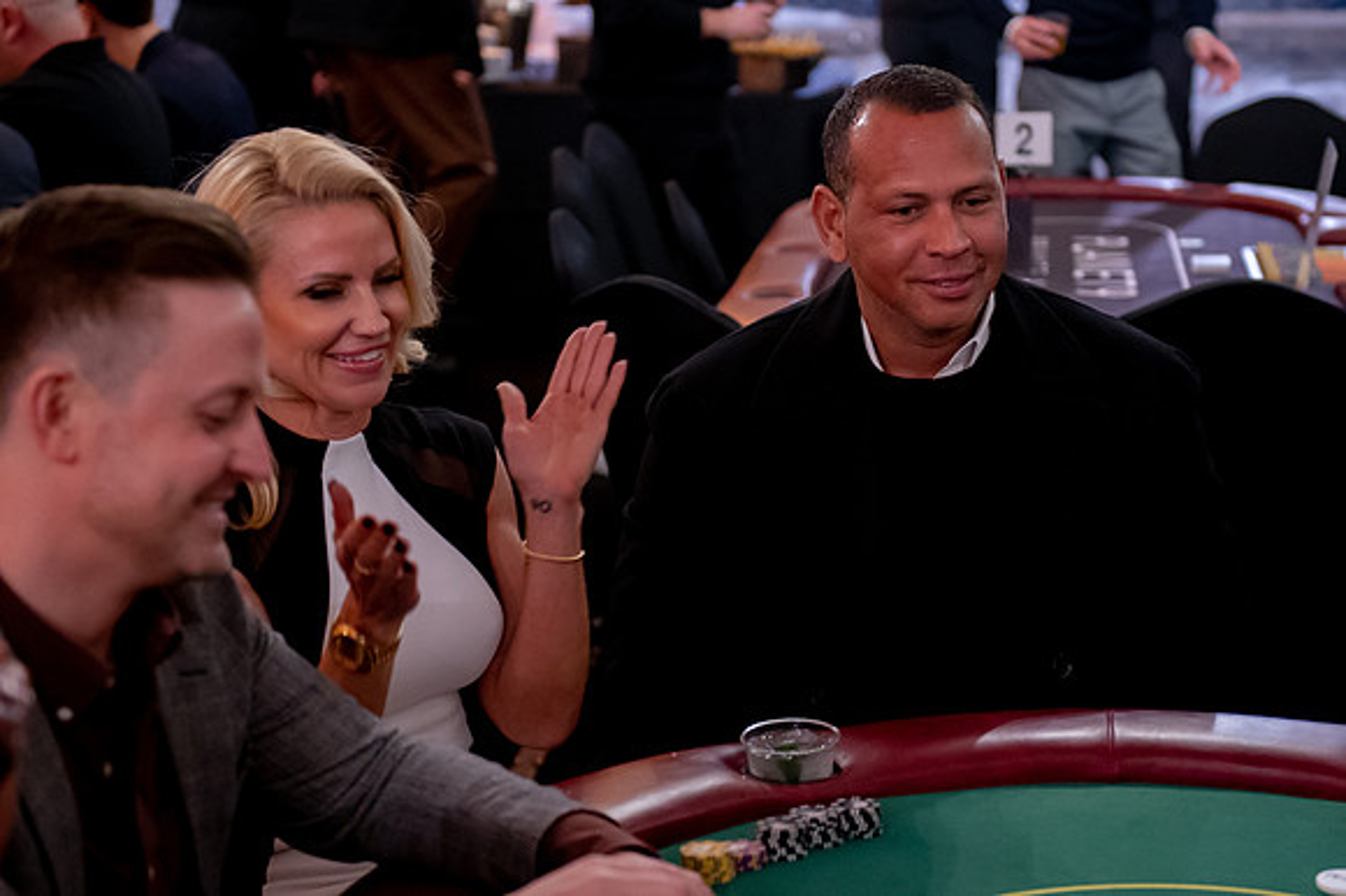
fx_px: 3087
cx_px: 823
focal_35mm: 83
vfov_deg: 16.5
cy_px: 375
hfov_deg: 24.5
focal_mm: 56
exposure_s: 1/80
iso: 4000
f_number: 2.8
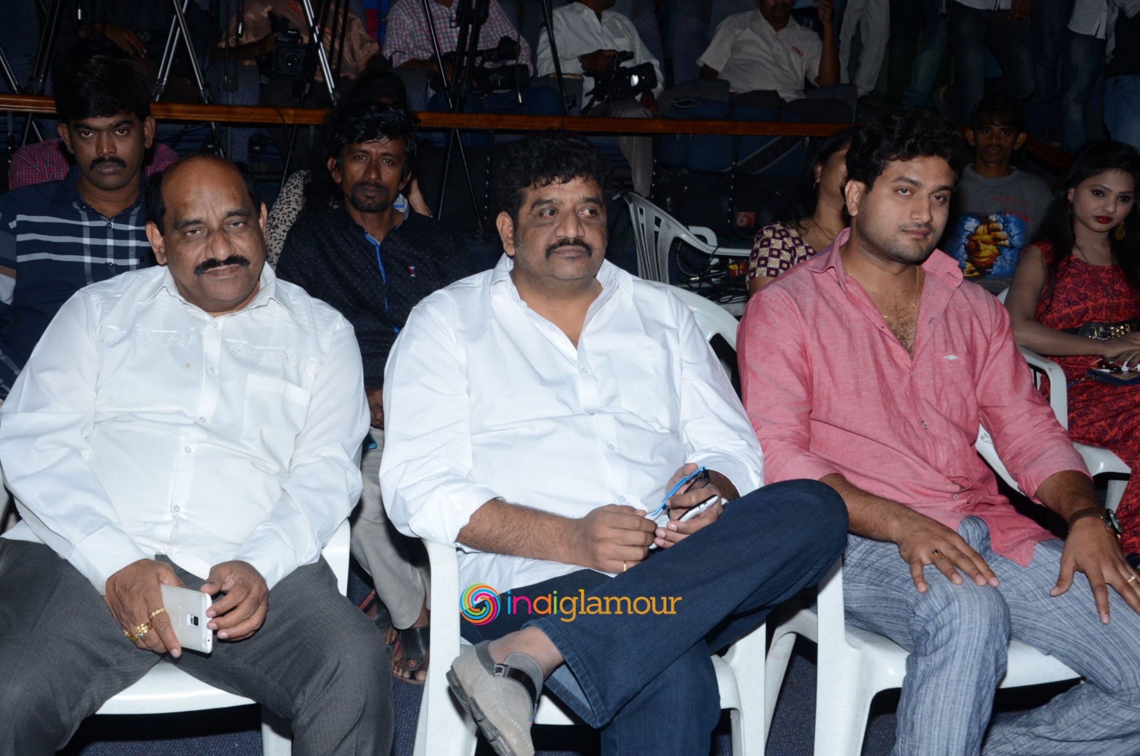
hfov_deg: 35.1
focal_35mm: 57
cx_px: 570
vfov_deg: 23.7
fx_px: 1801
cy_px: 378
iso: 320
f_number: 8
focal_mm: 38
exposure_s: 1/160
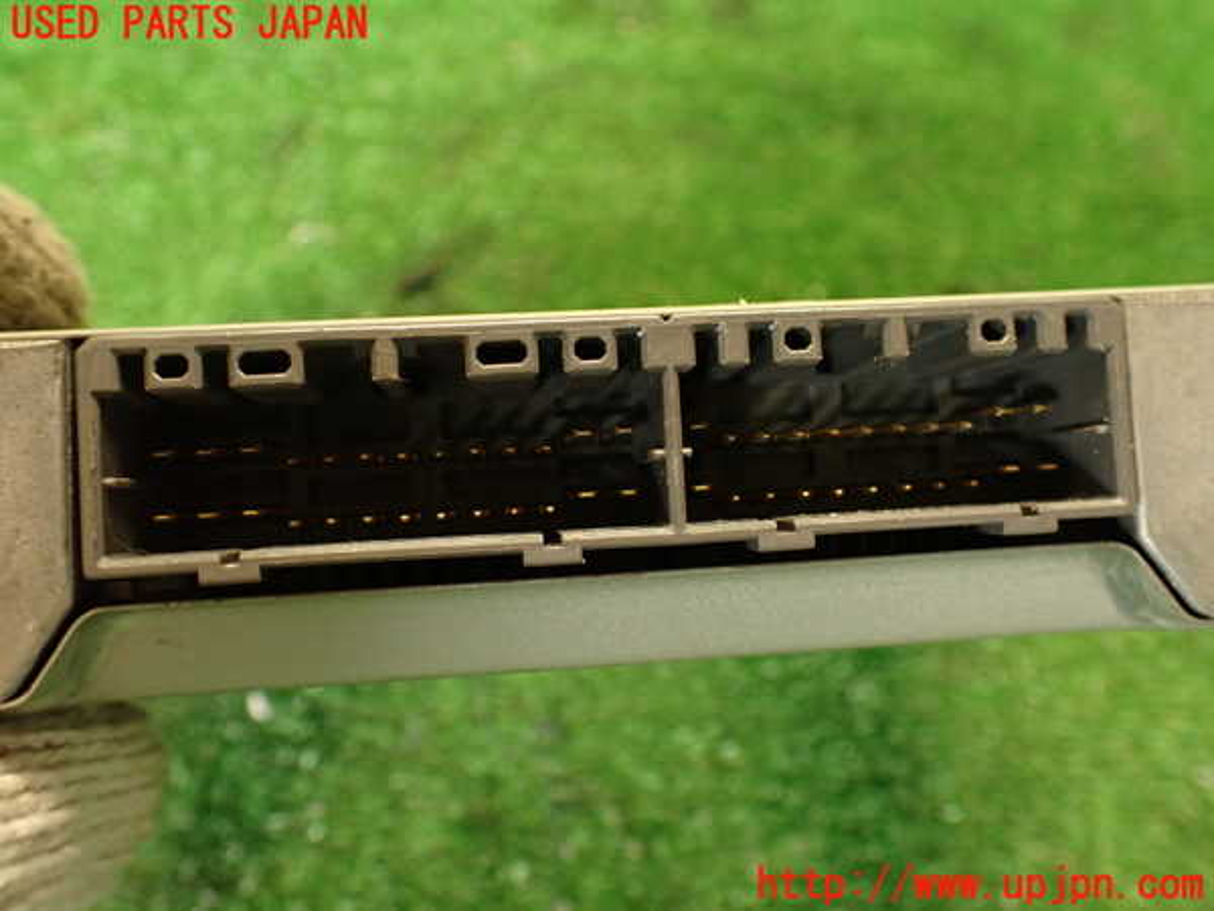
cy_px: 456
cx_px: 607
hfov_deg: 60.0
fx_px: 1052
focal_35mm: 30
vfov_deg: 46.8
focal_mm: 5.4
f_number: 2.3
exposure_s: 1/30
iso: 500
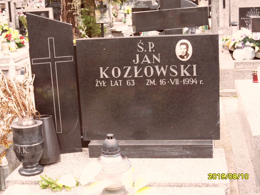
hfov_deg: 32.2
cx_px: 130
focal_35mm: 60
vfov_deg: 24.4
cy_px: 98
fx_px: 451
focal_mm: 10.3
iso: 100
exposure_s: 1/90
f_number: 4
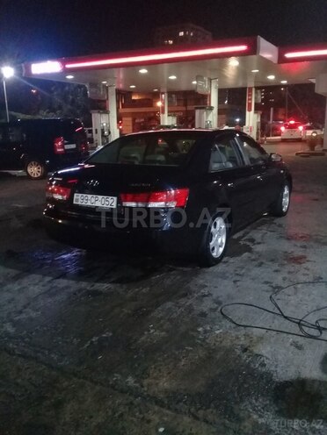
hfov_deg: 45.4
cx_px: 164
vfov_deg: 58.4
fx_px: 390
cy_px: 218
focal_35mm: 31
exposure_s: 1/17
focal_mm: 3.3
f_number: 2.2
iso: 500
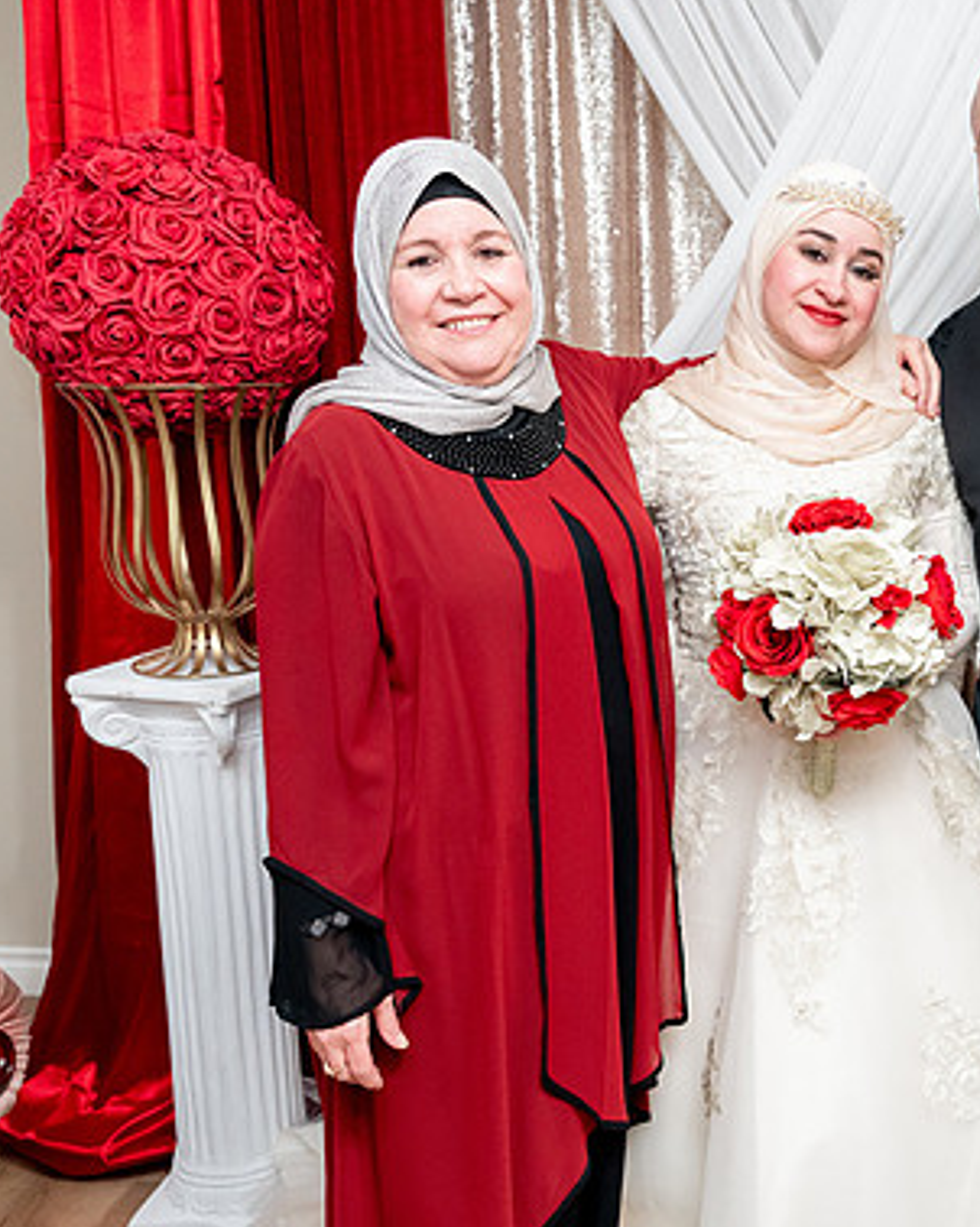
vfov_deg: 49.1
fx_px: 1343
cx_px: 873
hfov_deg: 37.6
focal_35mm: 37
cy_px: 609
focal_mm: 24
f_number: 2.8
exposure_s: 1/160
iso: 3200
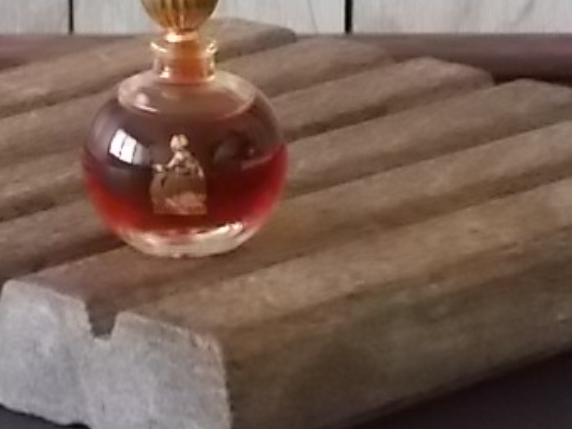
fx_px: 4048
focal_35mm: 245
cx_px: 180
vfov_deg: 6.1
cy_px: 82
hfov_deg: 8.1
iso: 800
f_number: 6.5
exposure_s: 1/30
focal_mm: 23
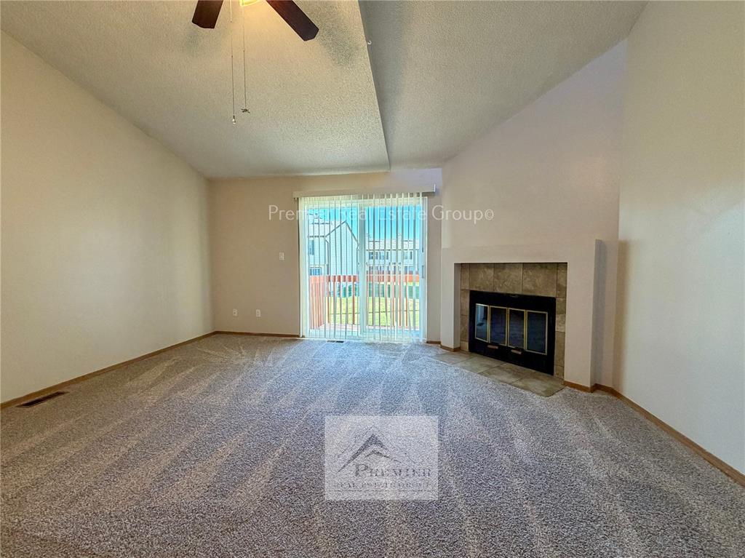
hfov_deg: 102.1
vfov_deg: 85.6
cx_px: 372
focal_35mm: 14
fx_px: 301
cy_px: 279
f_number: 2.2
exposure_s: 1/120
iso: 250
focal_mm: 2.22
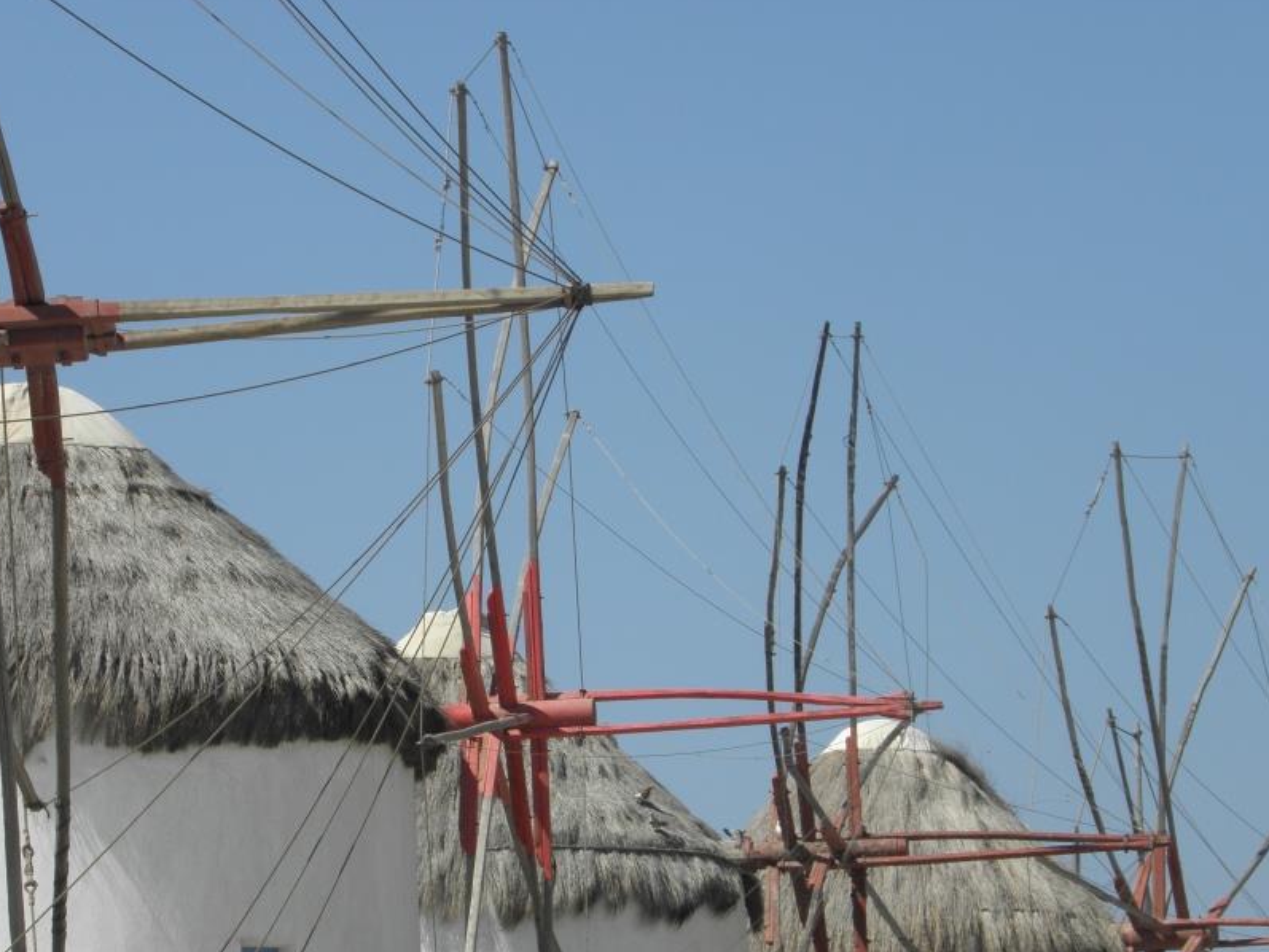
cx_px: 586
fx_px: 8103
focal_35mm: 221
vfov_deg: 6.7
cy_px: 600
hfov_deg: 9.0
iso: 64
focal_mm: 30.67
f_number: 5.6
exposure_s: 1/400
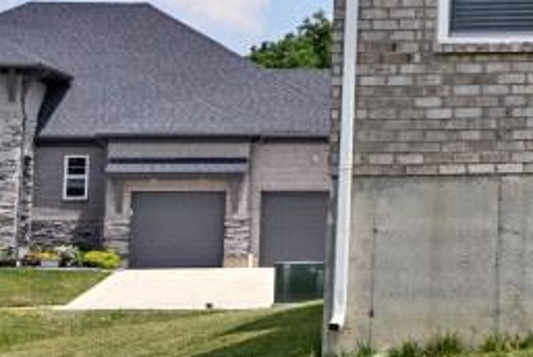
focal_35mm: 169
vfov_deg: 8.0
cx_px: 1348
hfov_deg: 10.3
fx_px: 2505
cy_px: -106
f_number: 7.1
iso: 100
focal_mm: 29
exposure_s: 1/400
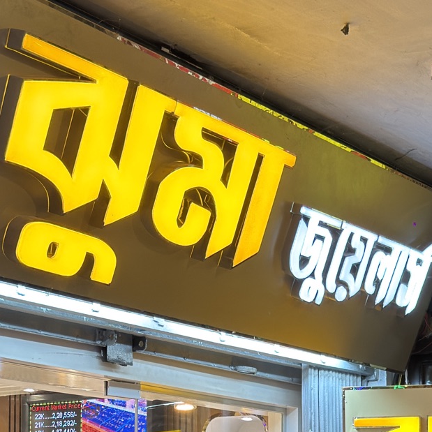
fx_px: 1412
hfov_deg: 17.3
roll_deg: -0.1
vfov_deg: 16.8
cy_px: 490
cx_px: 340
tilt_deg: +3.0
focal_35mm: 100
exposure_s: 1/100
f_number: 1.78
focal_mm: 6.76
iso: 50
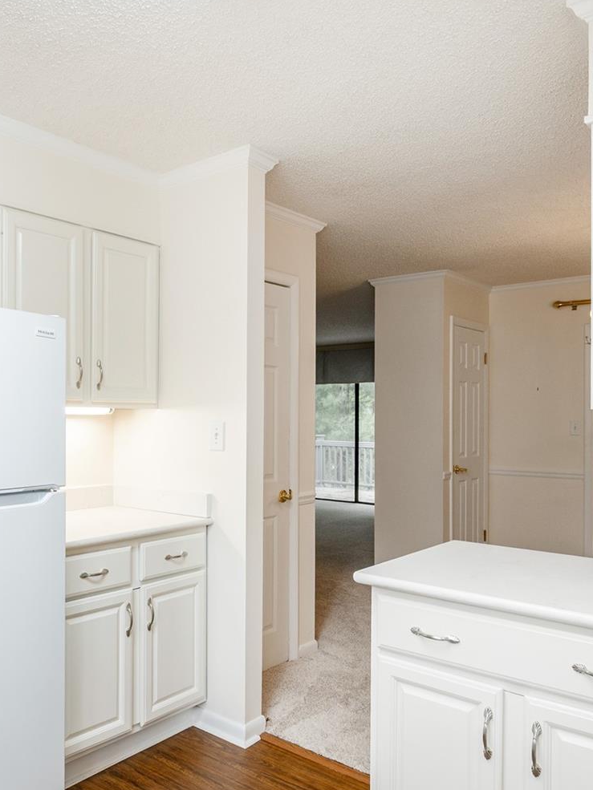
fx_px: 639
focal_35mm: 28
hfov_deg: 48.9
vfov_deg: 63.3
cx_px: 196
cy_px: 436
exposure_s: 1/100
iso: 320
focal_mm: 14
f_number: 7.1
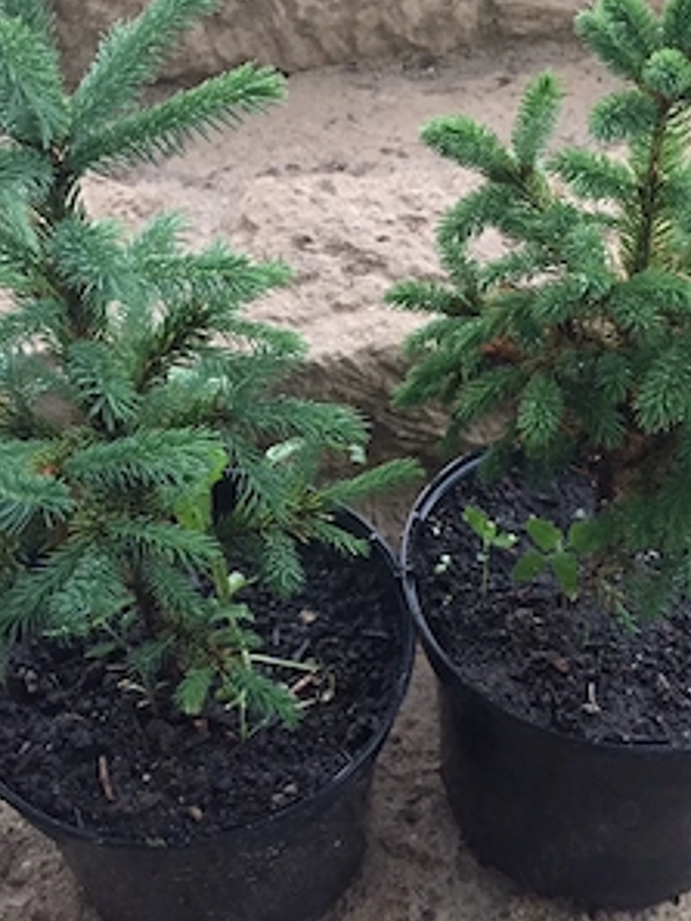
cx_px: 359
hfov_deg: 36.8
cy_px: 425
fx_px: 1037
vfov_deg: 47.8
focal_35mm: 39
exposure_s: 1/33
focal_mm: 4.15
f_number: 2.2
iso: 200
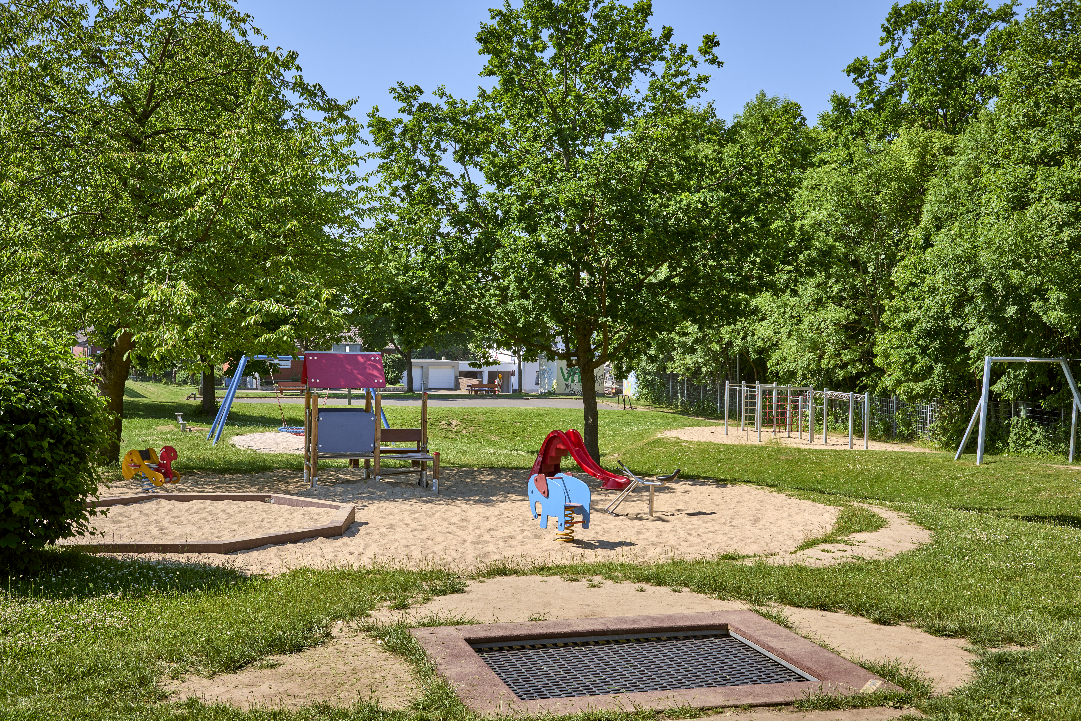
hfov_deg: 48.5
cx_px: 540
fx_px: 1201
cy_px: 360
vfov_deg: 33.4
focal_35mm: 40
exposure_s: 1/100
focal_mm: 40
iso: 100
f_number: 11
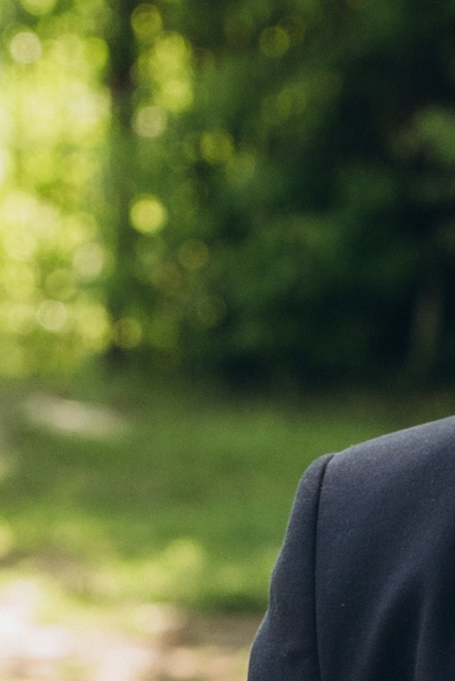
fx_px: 6440
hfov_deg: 4.0
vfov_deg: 6.0
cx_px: 707
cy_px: 734
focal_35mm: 340
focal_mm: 46
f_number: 4
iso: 320
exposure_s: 1/320
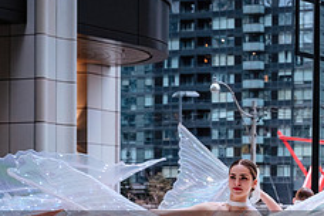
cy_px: 265
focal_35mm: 161
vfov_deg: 8.4
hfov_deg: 12.6
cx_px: 332
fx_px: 1449
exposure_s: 1/500
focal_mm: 41.4
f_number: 2.8
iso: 1000
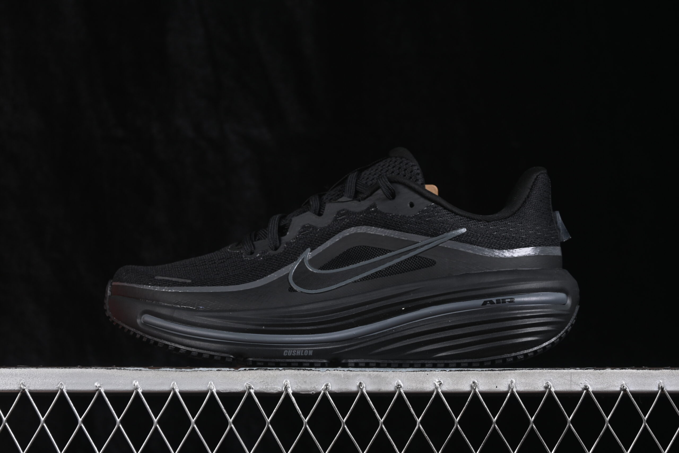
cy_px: 226
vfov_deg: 18.2
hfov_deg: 27.0
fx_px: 1415
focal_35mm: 75
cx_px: 340
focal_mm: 50
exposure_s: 1/60
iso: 160
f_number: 6.3
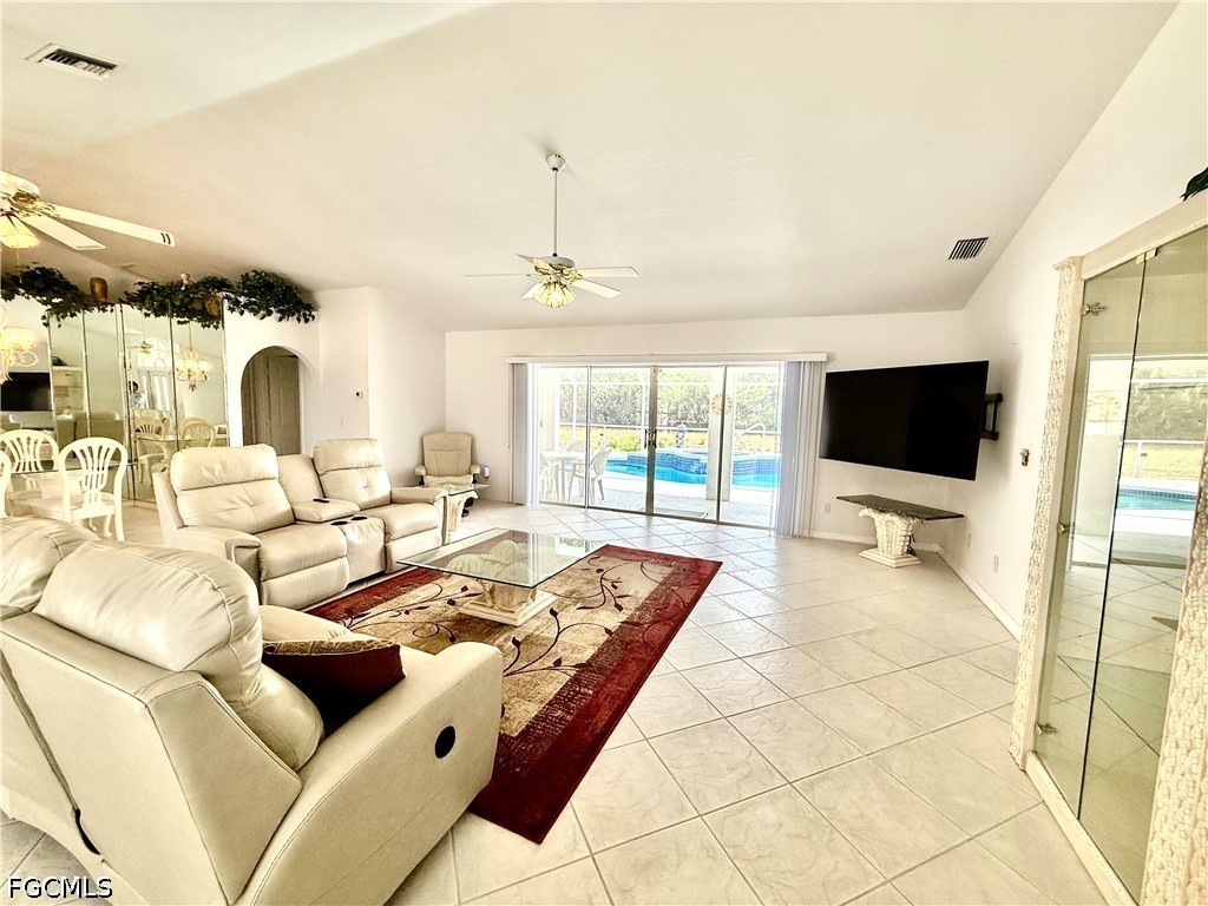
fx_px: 489
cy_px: 453
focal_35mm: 14
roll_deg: -1.7
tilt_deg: -4.9
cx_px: 604
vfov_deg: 85.7
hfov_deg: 102.1
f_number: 2.2
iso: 64
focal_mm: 2.22
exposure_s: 1/289
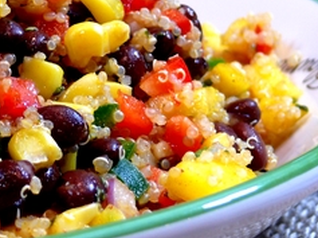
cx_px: -6
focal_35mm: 204
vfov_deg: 7.3
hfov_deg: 9.6
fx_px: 1871
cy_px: 71
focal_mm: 17.8
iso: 125
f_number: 3.2
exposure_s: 1/30
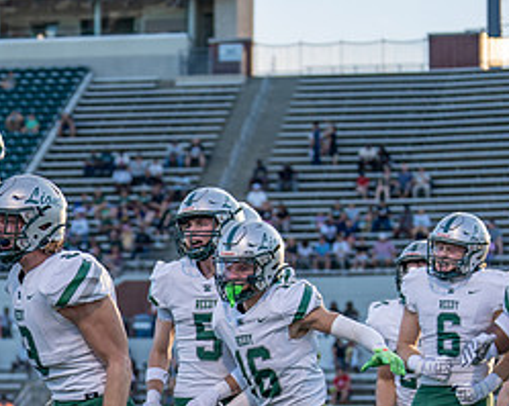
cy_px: 355
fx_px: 2470
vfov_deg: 9.4
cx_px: 16
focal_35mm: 164
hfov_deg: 11.7
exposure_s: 1/1250
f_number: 2.8
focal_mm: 70
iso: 320
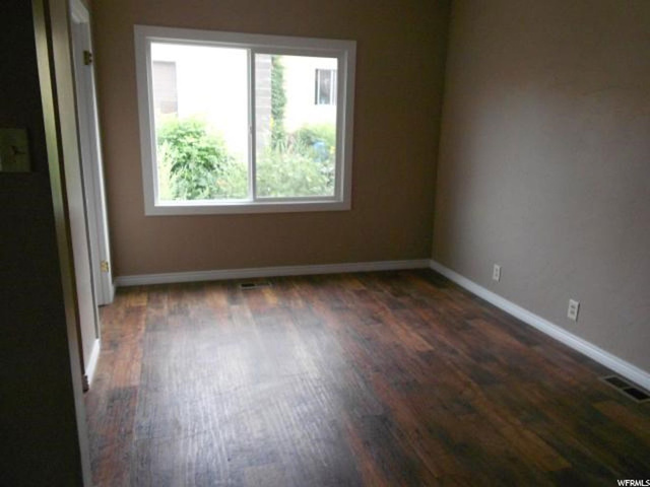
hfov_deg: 67.3
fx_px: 488
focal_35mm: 26
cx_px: 325
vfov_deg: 53.1
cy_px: 244
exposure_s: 1/80
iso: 400
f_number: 3.2
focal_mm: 4.6
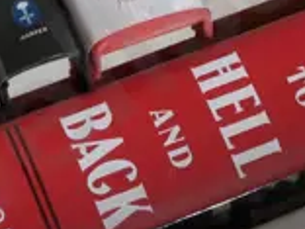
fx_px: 2432
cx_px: 358
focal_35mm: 276
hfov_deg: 7.1
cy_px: -111
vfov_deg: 5.3
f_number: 4.6
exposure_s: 1/60
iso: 1600
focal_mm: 21
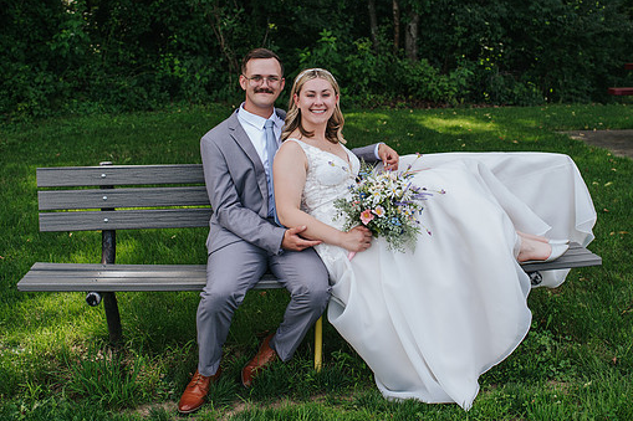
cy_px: 190
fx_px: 809
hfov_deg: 42.7
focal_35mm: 46
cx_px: 361
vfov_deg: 29.2
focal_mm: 35
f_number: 3.2
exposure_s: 1/320
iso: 100
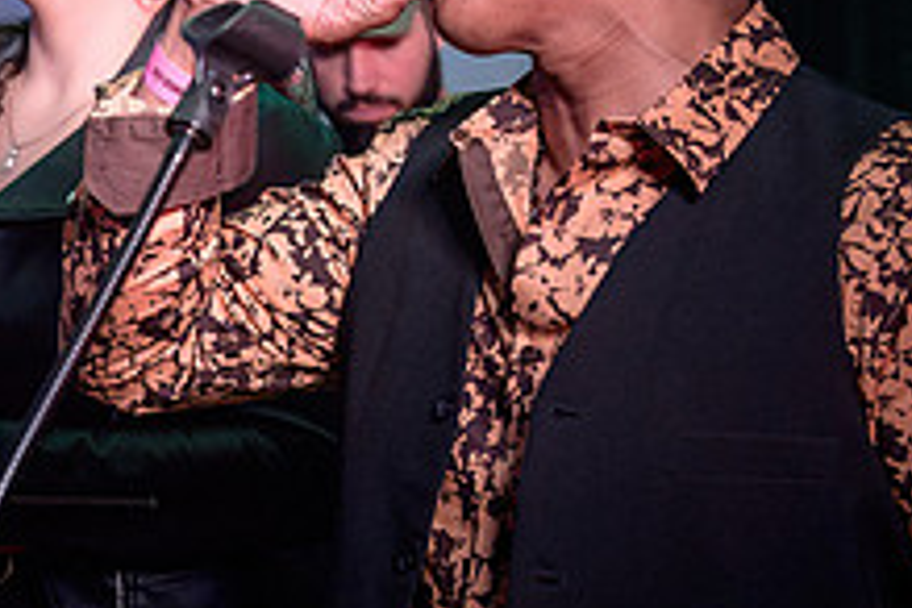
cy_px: 245
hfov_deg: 15.6
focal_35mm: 131
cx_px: 248
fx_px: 3318
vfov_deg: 10.5
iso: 500
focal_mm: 44
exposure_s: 1/60
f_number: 3.5
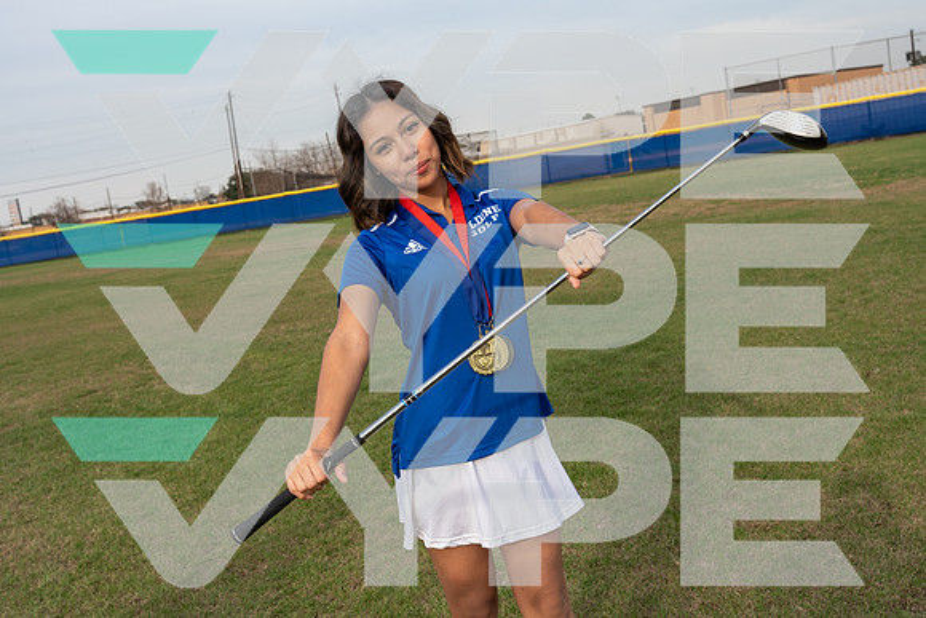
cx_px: 463
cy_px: 309
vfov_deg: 33.4
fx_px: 1029
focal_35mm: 40
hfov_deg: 48.4
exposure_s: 1/200
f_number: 8
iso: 250
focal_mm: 40
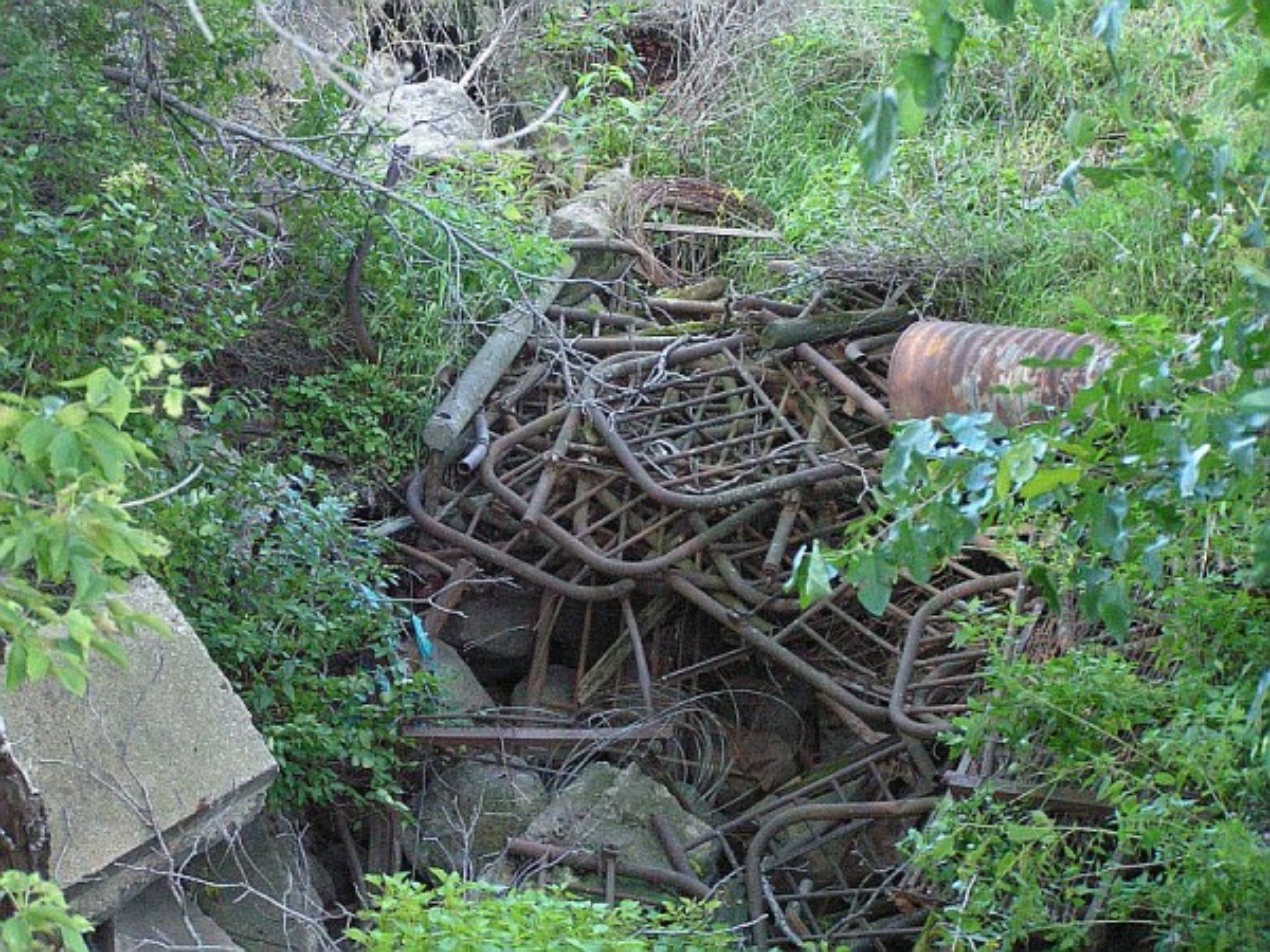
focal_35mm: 105
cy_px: 476
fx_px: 3852
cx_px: 635
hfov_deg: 18.7
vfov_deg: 14.1
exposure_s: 1/125
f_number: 3.2
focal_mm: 17.5
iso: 400
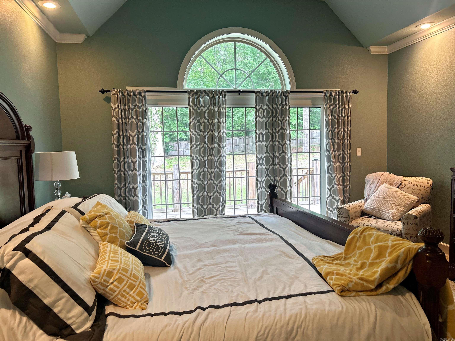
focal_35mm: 26
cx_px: 228
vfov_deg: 53.1
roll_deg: +1.2
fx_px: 342
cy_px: 170
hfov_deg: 67.3
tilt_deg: -4.6
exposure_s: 1/60
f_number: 1.5
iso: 80
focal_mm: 5.7
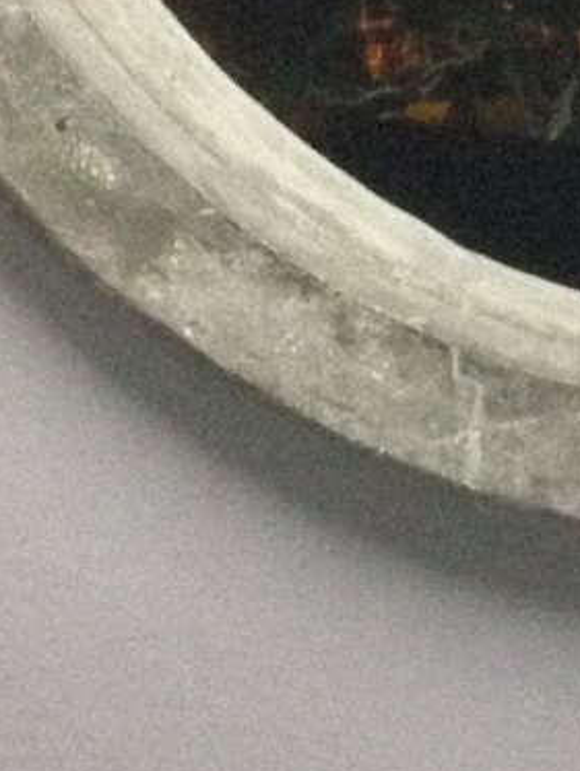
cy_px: -223
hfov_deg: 10.2
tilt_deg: -4.6
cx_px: 871
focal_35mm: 141
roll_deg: +0.7
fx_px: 3146
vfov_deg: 13.5
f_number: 2.4
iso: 800
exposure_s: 1/15
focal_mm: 4.12
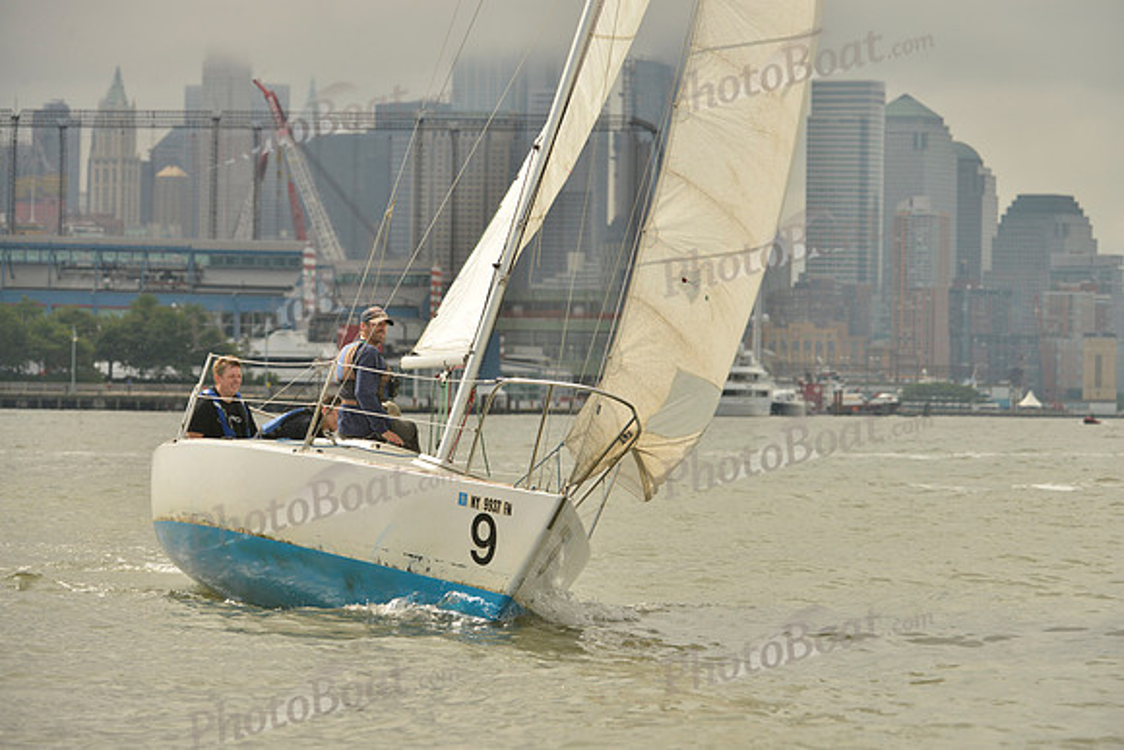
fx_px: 6246
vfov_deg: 6.9
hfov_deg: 10.3
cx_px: 562
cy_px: 375
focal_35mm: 200
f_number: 8
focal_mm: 200
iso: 400
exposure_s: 1/1250
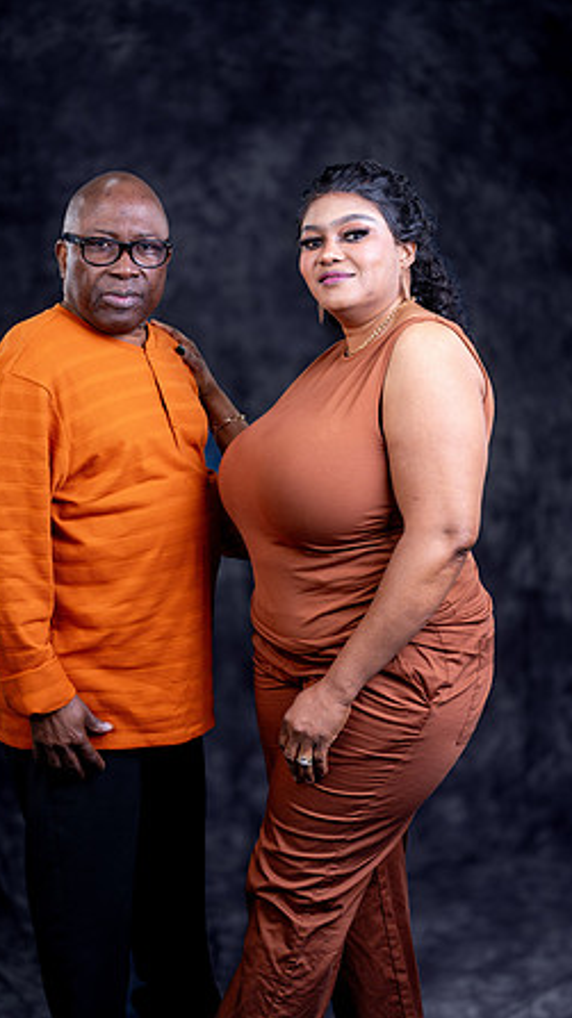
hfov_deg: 20.7
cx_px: 237
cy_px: 510
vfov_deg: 36.0
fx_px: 1566
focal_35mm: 58
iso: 125
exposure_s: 1/200
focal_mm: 55
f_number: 10
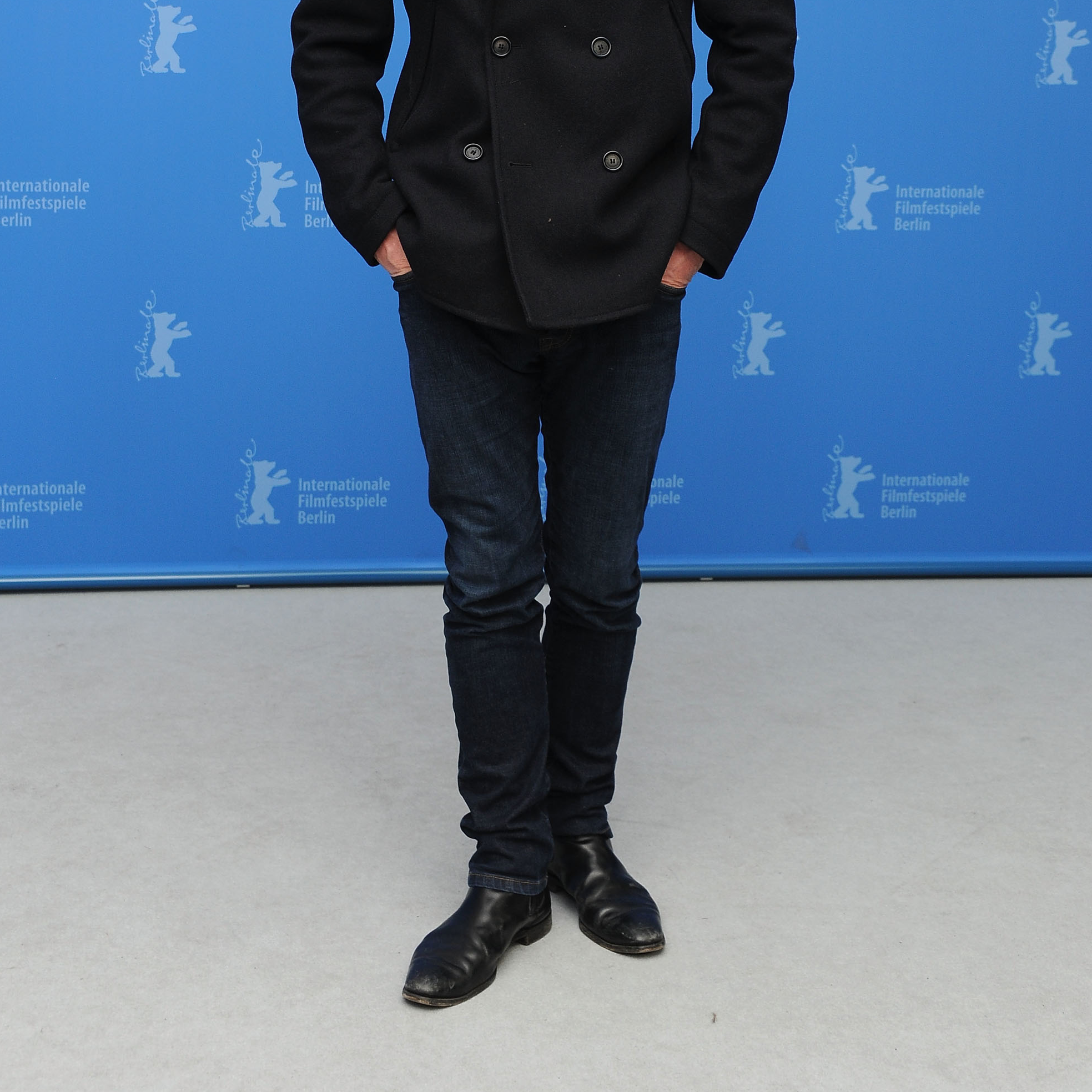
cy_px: 265
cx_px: 539
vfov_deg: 29.5
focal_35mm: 57
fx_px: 2034
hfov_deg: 30.0
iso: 800
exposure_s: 1/160
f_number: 7.1
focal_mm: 44
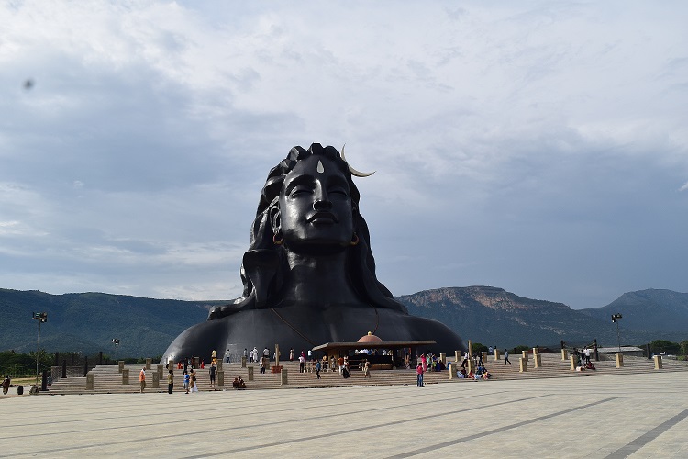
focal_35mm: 34
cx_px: 344
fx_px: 659
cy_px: 230
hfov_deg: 55.1
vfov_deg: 38.4
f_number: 11
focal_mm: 23
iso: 360
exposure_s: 1/500
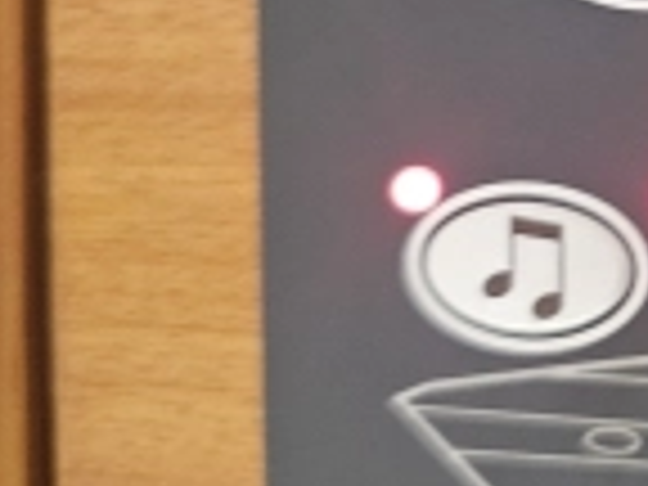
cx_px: 972
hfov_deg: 19.4
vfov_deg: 16.5
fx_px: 1647
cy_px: 20
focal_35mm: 88
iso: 800
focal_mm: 6.3
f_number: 1.7
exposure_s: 1/50
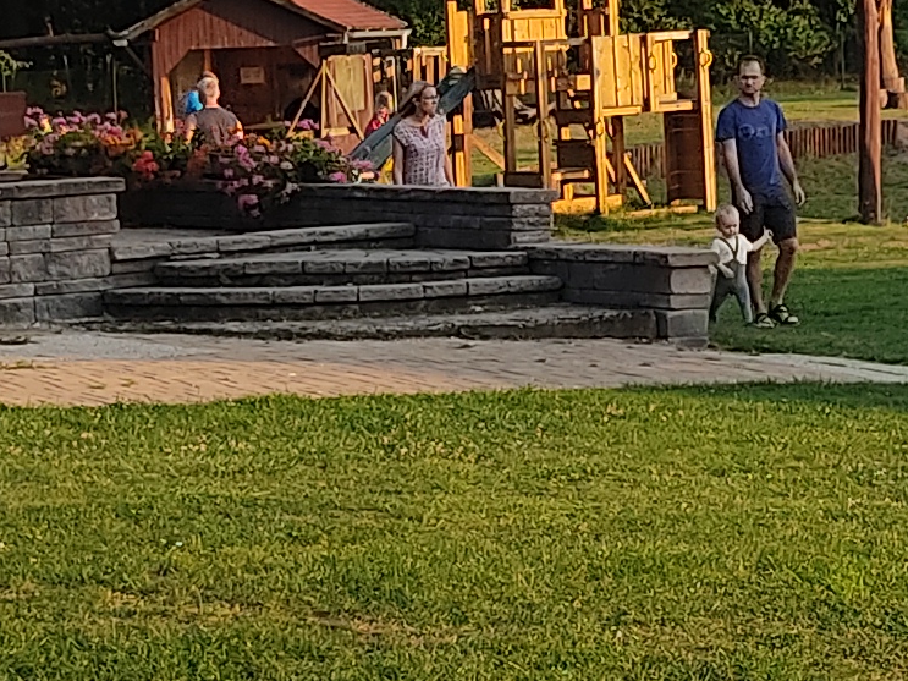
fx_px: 3672
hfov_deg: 13.5
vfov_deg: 10.6
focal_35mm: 140
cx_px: 1231
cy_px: 205
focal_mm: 4.74
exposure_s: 1/432
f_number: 1.79
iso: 100
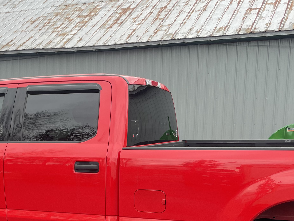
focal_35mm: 57
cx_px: 111
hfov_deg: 33.6
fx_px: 484
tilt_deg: -9.1
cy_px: 218
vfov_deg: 24.5
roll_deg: -1.2
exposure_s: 1/156
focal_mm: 4.2
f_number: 1.6
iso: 32
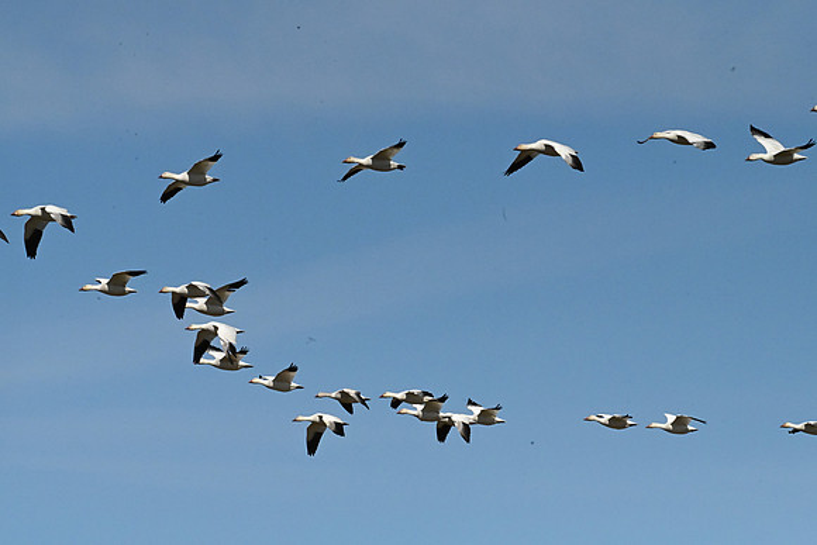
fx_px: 13619
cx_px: 408
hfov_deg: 3.4
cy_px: 272
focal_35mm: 600
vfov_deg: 2.3
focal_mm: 600
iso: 6400
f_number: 22
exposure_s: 1/8000
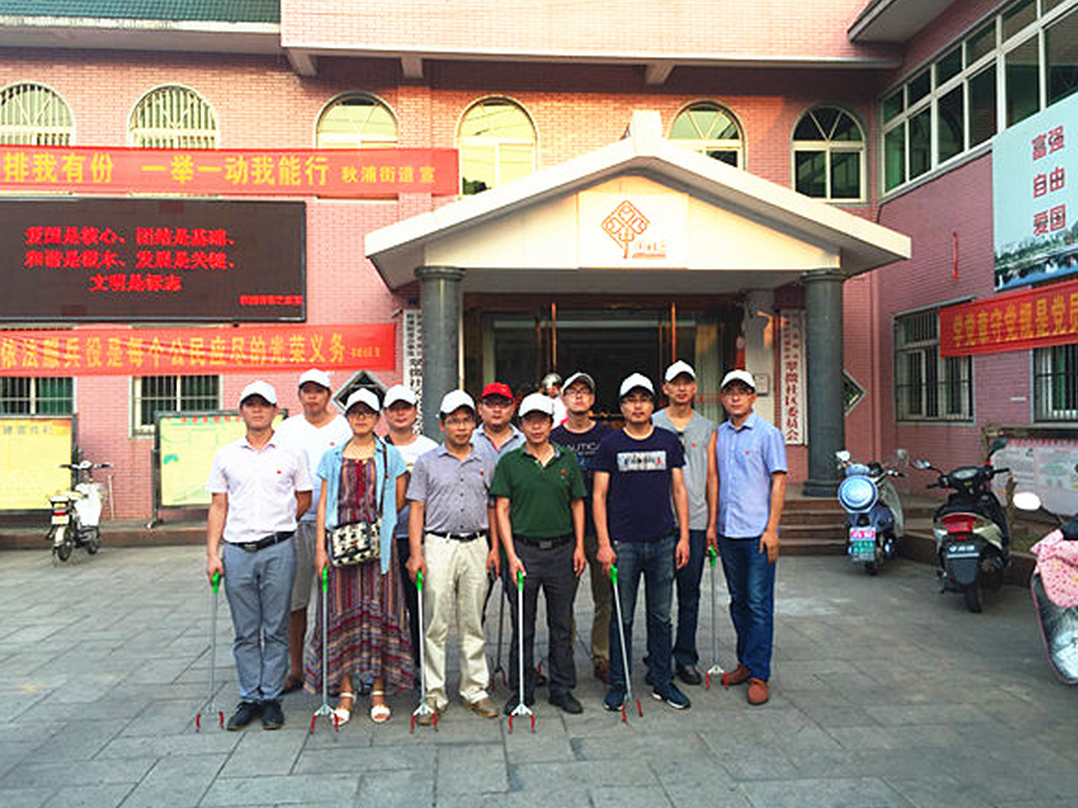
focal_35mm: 30
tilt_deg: +1.2
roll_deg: -1.2
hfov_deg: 60.0
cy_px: 407
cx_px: 550
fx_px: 934
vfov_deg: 46.8
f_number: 2.2
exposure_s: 1/207
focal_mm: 4.15
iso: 32
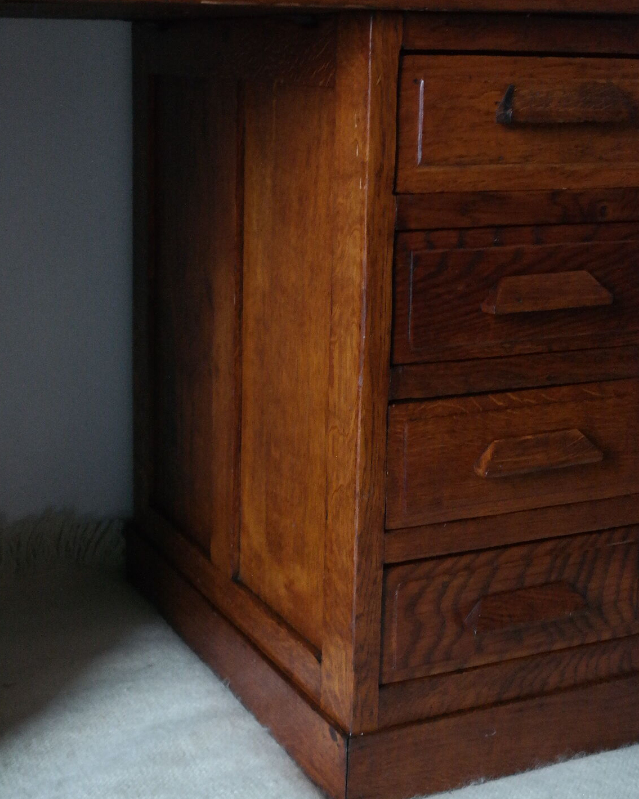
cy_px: 339
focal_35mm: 56
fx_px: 1324
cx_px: 316
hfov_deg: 27.1
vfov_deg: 33.5
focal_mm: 32
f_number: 5.6
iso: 3200
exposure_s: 1/30
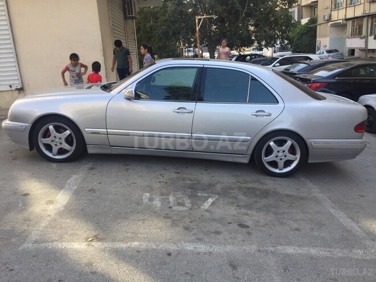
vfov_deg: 48.2
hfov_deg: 61.7
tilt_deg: -15.2
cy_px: 141
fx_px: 315
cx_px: 188
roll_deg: +2.6
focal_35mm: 29
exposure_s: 1/449
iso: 32
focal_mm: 4.15
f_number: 2.2
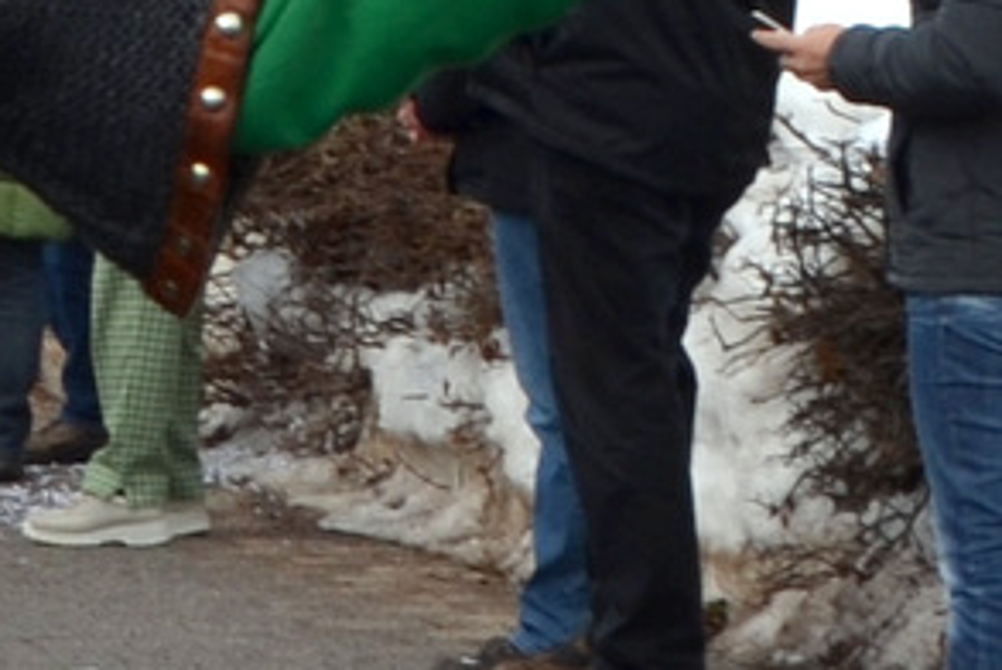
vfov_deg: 7.6
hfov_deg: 10.9
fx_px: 5015
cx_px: -612
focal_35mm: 180
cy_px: 200
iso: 100
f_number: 9
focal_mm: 22
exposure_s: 1/200
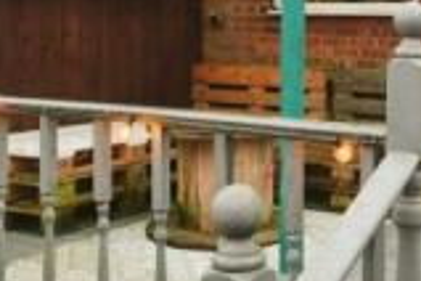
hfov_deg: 28.2
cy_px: 23
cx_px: 398
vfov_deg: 19.6
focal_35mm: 68
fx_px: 796
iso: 400
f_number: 4
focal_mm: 11
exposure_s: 1/80
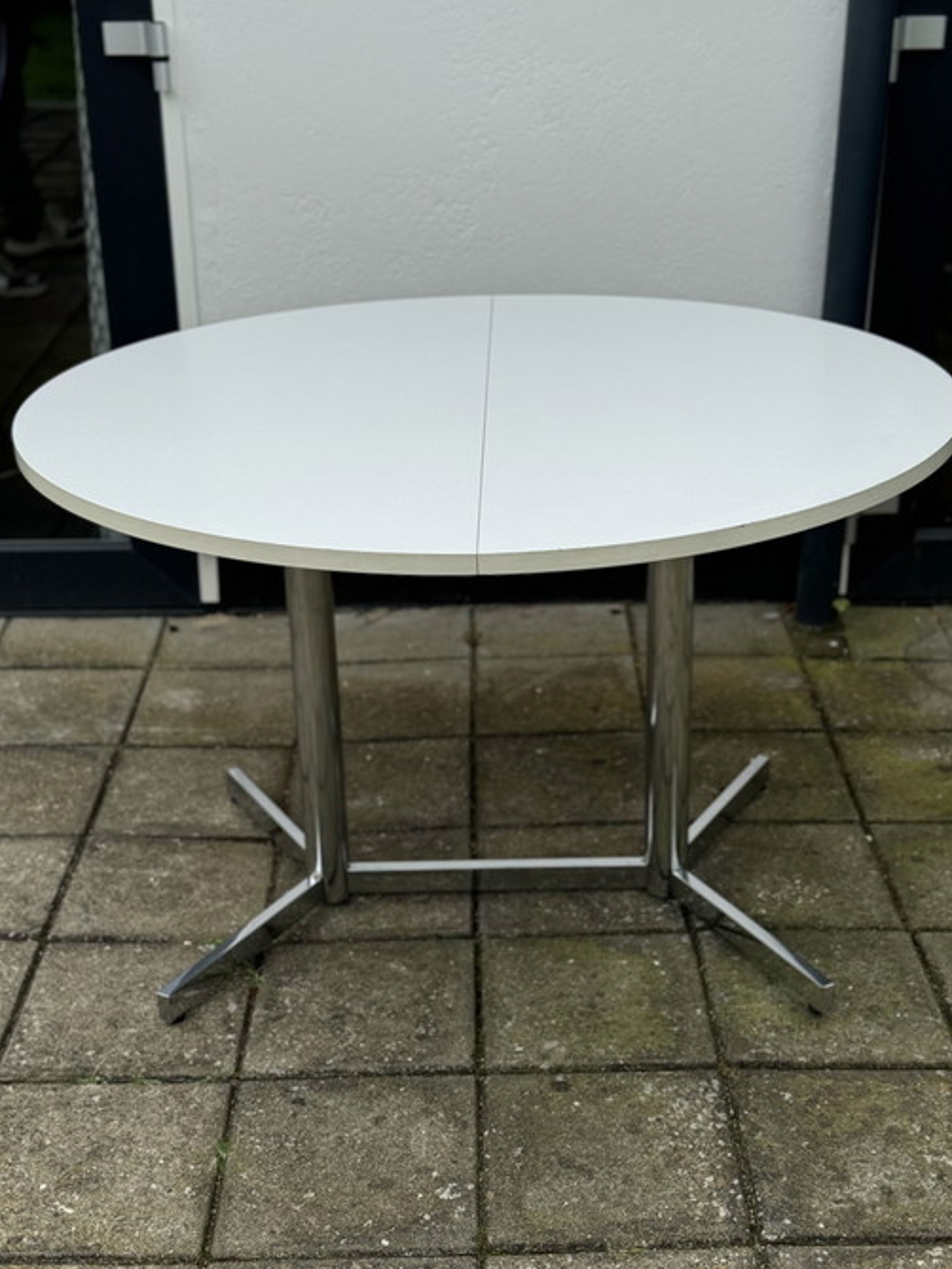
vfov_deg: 38.9
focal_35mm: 49
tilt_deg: -24.8
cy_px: 636
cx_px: 484
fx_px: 1796
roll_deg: +0.7
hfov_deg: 29.7
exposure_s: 1/1984
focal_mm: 6.76
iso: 64
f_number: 1.78
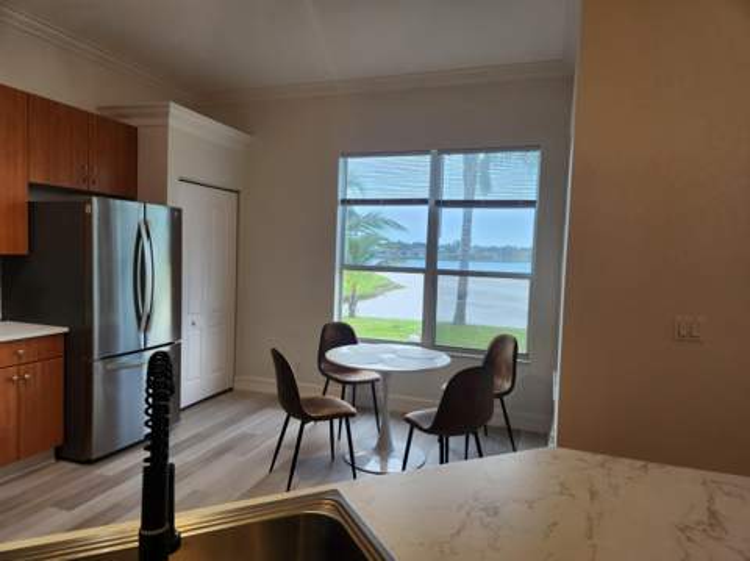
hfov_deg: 74.0
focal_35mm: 23
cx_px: 375
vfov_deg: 58.8
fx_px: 498
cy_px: 280
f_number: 1.8
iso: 100
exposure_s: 1/180
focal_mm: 5.4
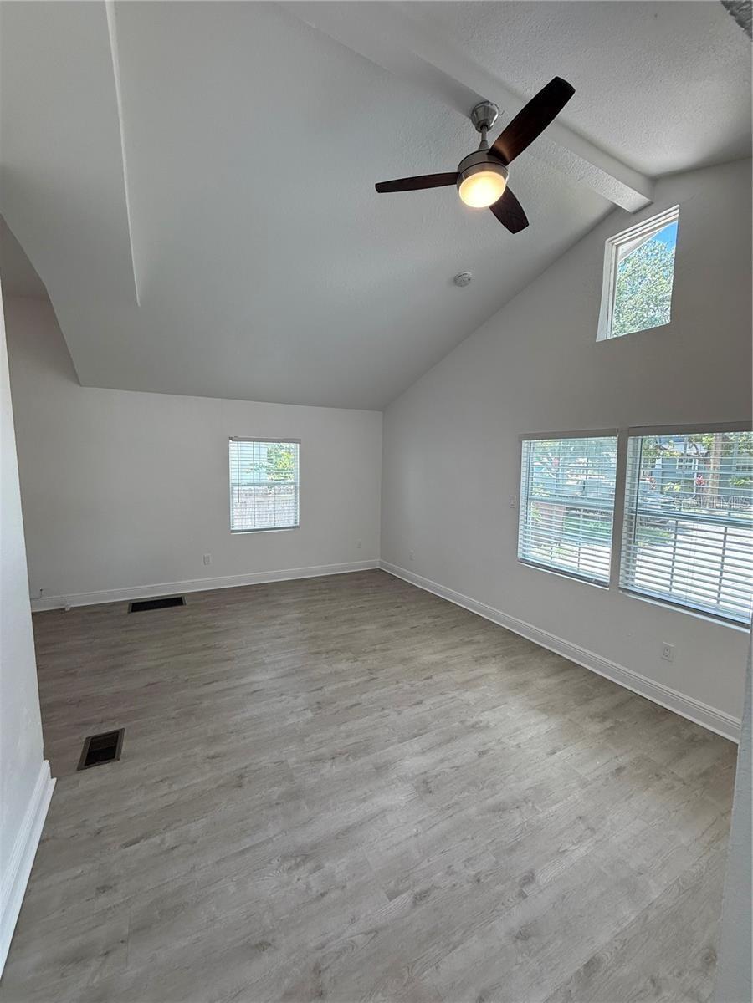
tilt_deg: -5.5
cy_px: 502
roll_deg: -1.7
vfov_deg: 102.1
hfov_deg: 85.7
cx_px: 376
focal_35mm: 14
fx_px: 406
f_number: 2.2
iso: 100
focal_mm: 2.22
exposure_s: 1/120
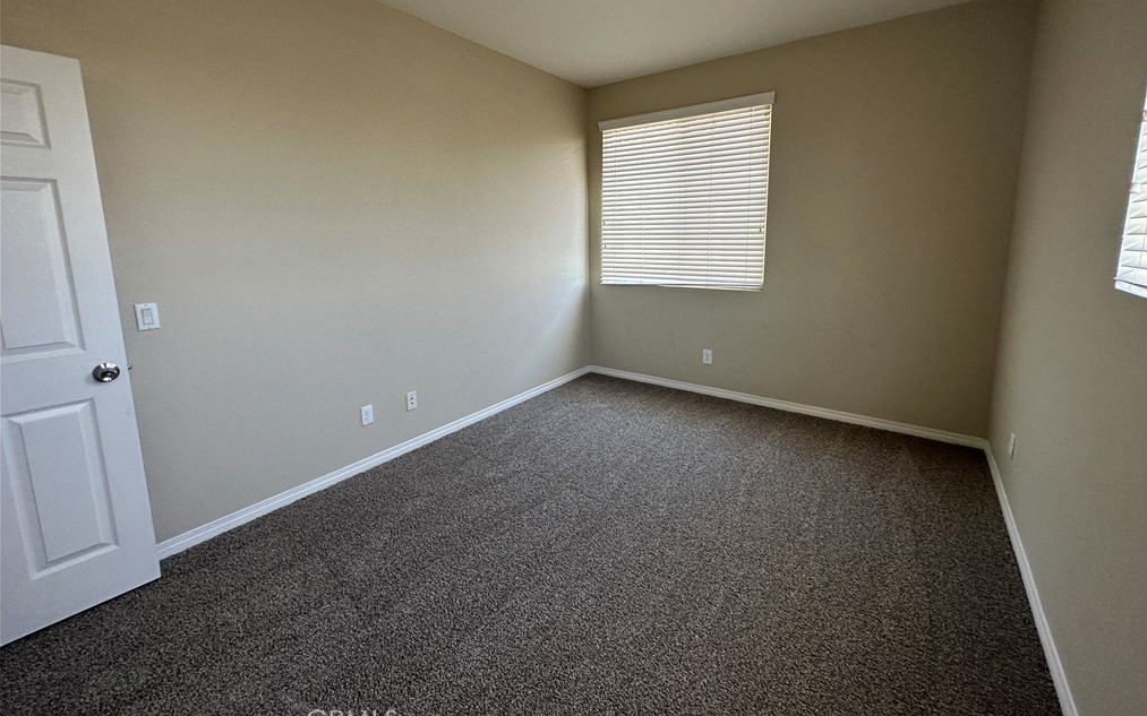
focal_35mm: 15
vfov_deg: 74.3
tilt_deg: -8.5
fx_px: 469
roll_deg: +0.3
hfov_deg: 101.5
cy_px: 302
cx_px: 579
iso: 160
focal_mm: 2.22
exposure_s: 1/120
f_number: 2.2
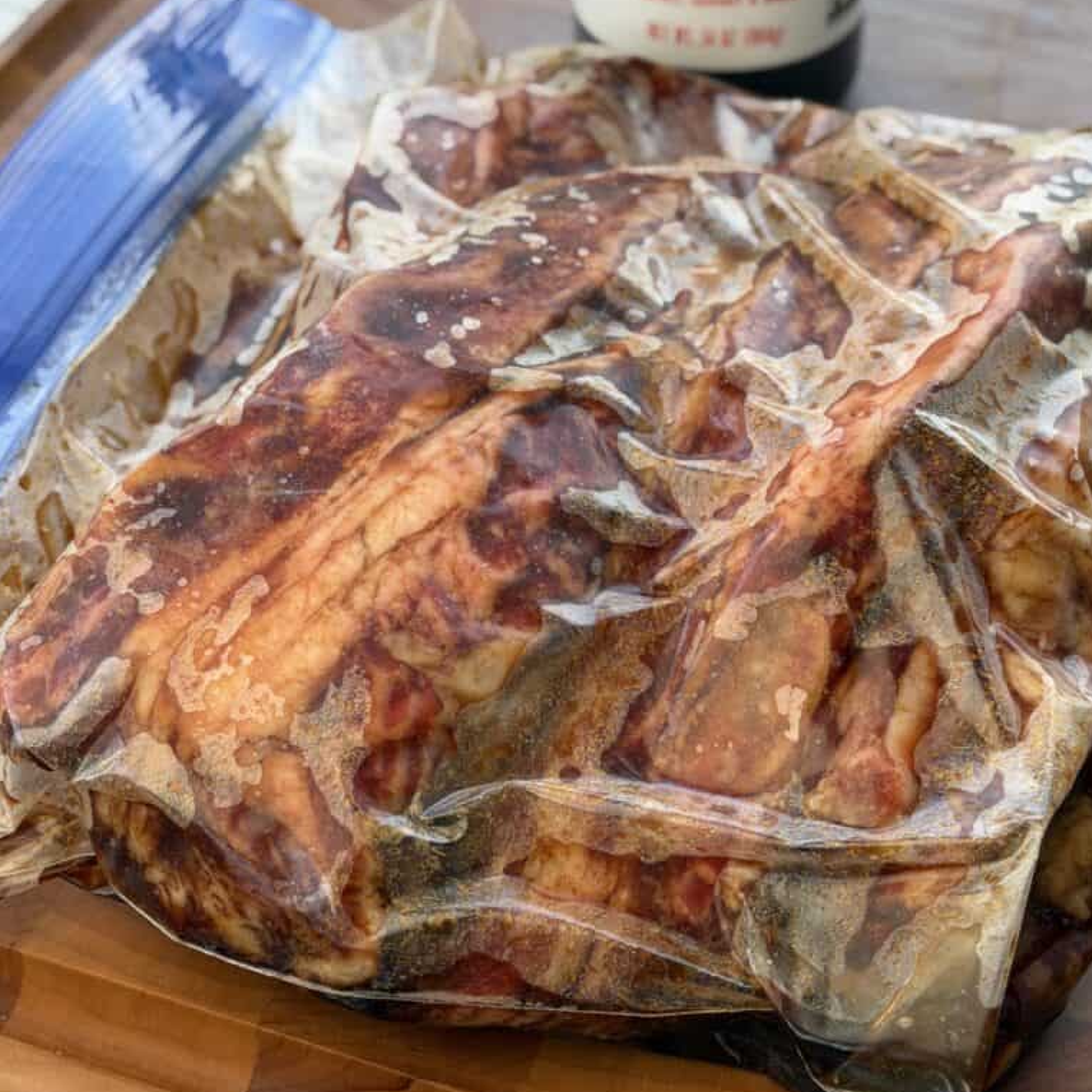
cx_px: 549
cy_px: 403
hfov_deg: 30.0
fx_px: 2034
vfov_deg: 29.9
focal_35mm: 57
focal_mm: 6.76
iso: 64
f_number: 1.78
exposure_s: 1/574
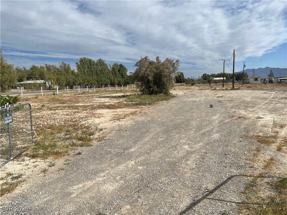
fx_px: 216
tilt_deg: -6.5
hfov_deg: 67.3
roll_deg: +1.1
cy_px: 108
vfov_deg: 53.1
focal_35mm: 26
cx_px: 144
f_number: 1.5
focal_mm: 5.7
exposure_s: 1/9434
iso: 50
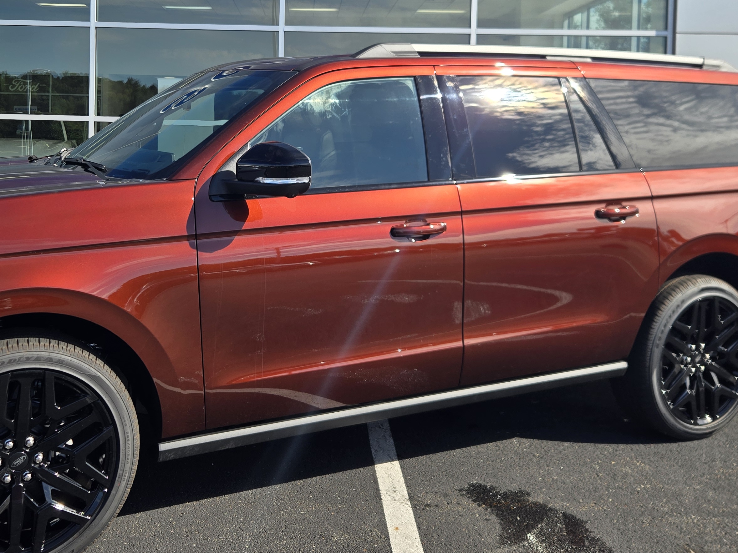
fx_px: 831
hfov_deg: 47.5
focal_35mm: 39
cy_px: 145
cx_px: 281
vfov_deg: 36.1
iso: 25
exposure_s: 1/1038
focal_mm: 5.4
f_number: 1.8
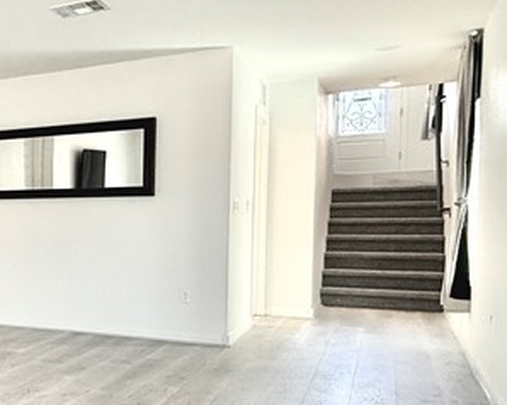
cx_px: -230
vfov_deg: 31.9
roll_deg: +0.5
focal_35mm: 47
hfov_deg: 28.2
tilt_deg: -3.3
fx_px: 705
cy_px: 259
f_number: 2.2
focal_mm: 2.22
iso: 200
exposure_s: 1/120
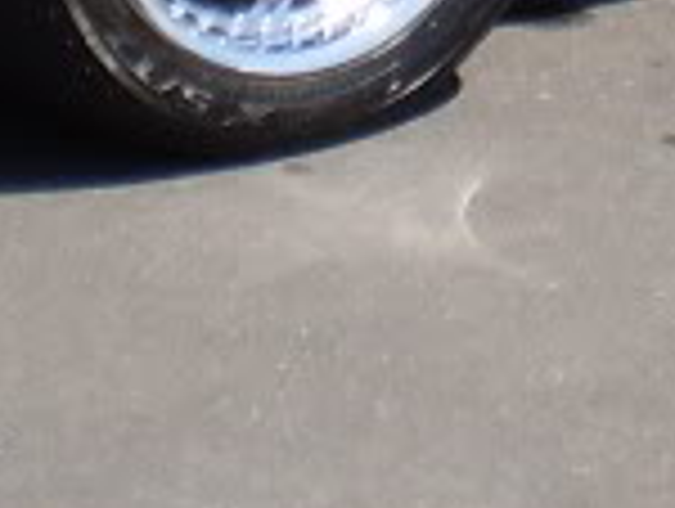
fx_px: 5586
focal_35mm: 286
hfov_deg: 6.9
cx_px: 562
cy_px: -940
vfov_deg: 5.0
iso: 64
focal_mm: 7.4
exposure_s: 1/640
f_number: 3.5
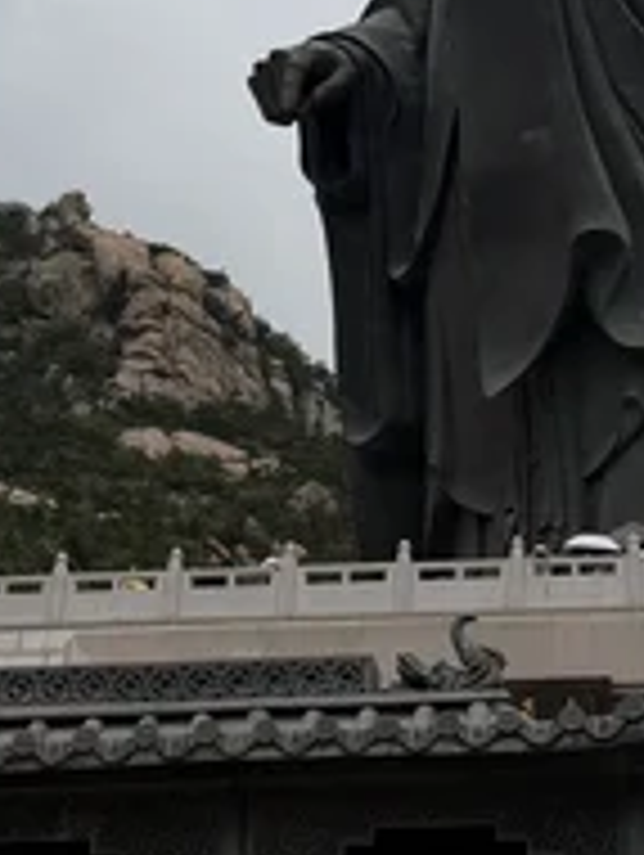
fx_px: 2401
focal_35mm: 97
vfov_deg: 20.1
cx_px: 509
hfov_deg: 15.2
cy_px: 288
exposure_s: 1/17544
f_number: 1.78
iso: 80
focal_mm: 6.76
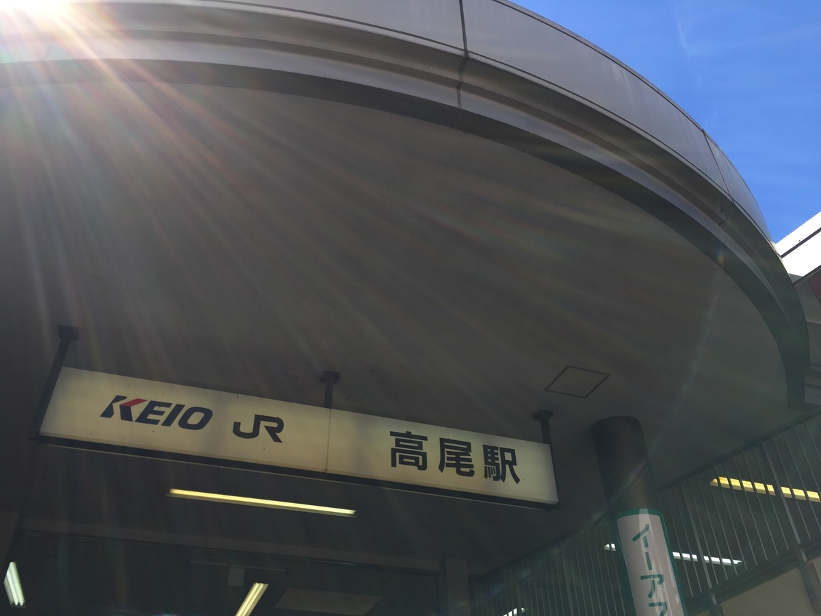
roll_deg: +1.2
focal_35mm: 29
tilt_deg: +36.9
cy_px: 308
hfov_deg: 61.7
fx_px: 688
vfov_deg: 48.2
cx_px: 410
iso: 25
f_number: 2.2
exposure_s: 1/615
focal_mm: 4.15
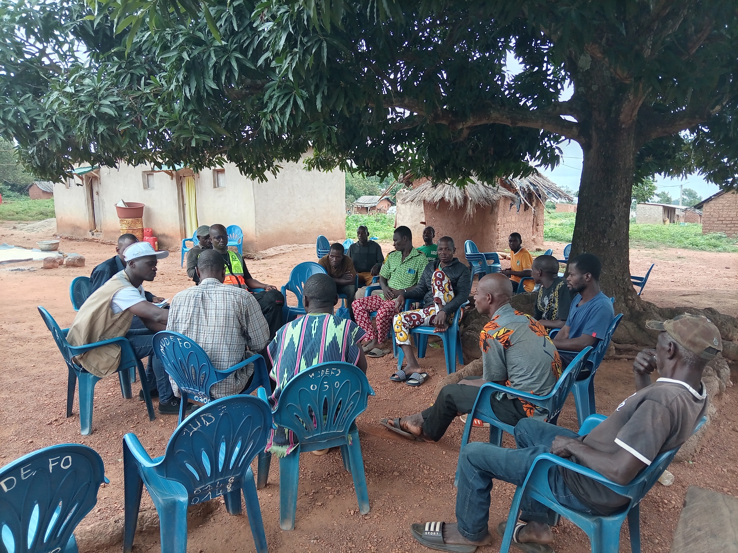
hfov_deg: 69.4
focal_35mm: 25
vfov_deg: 54.8
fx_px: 533
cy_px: 276
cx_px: 369
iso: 100
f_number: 1.8
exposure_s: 1/152
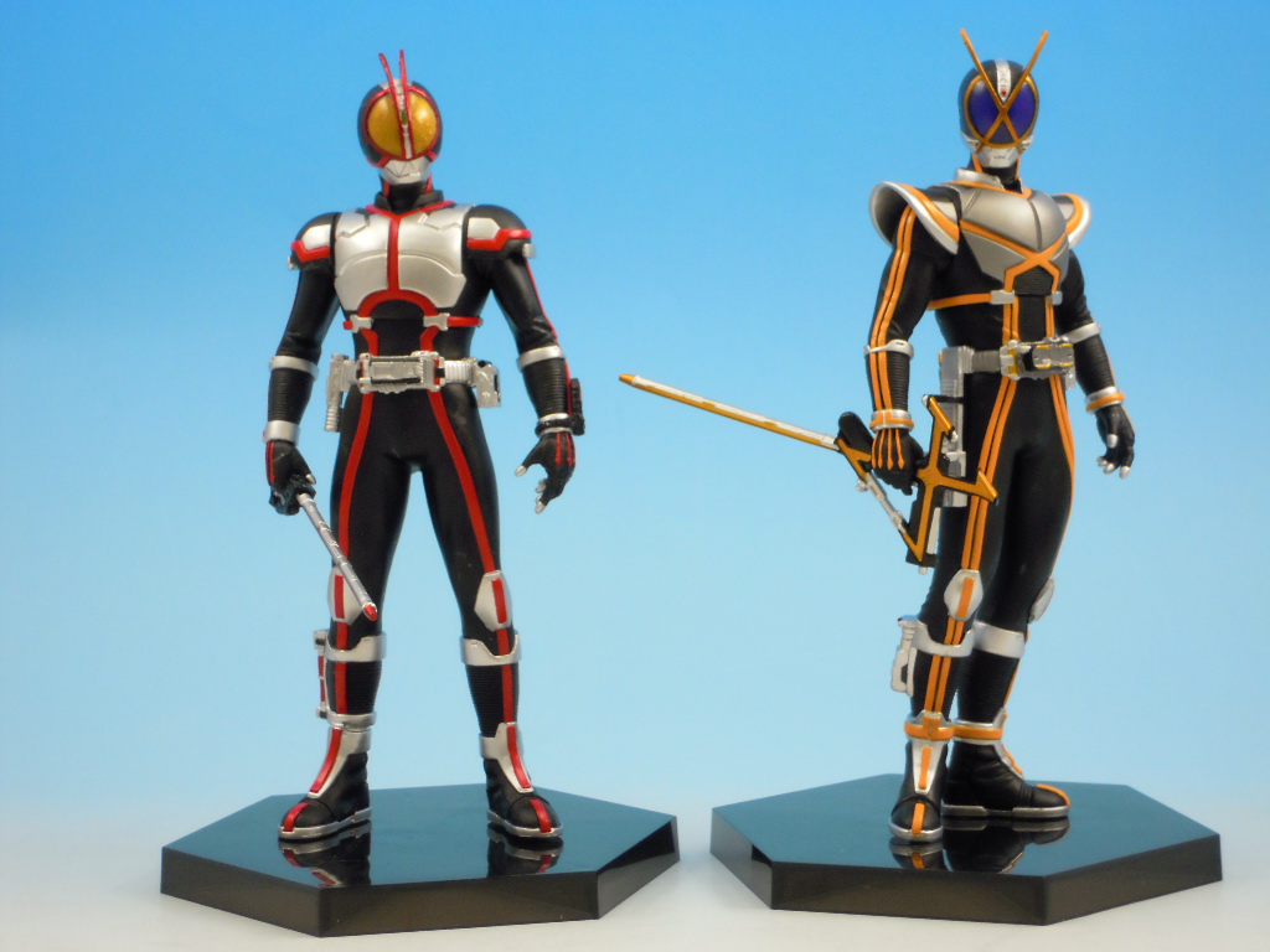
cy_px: 476
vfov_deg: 17.0
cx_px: 635
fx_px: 3192
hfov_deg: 22.5
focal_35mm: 87
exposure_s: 1/80
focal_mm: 15.5
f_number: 4.9
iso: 320
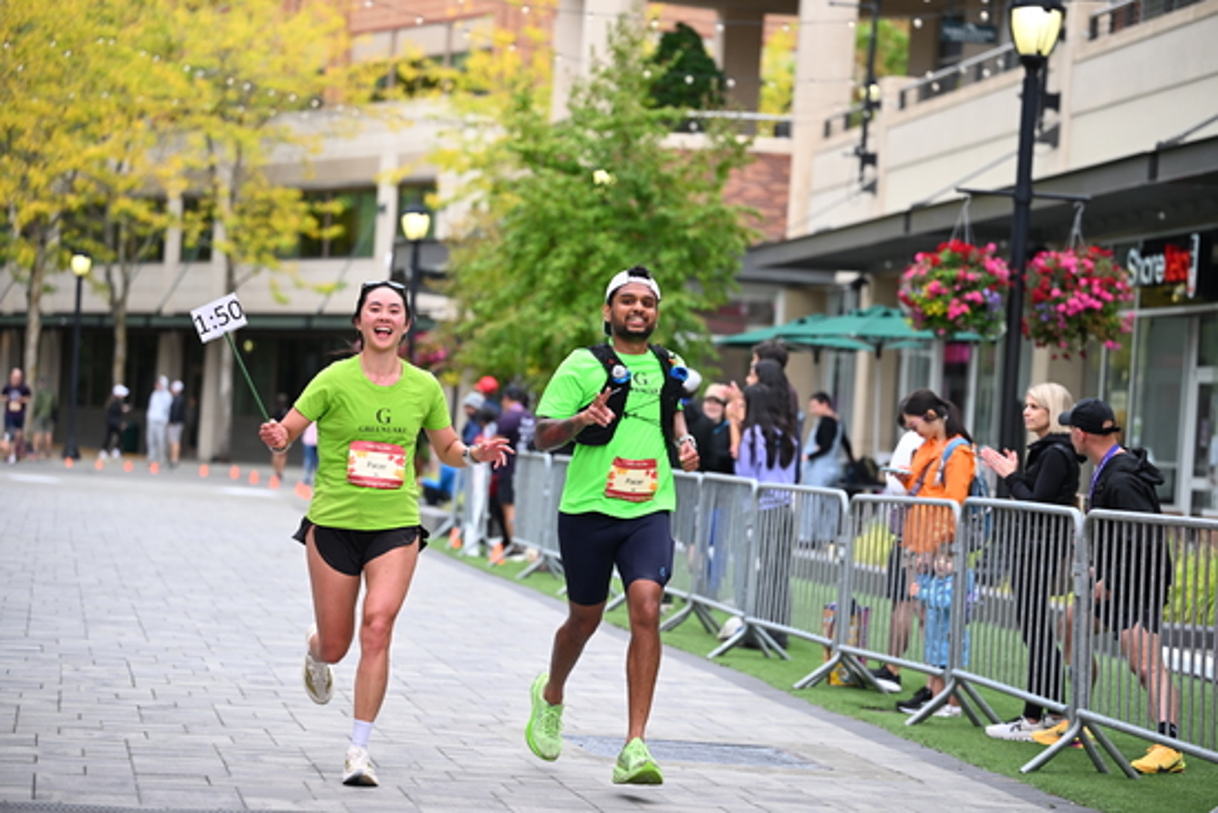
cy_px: 406
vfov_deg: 13.6
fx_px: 3418
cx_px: 609
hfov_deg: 20.2
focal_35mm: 101
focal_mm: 101
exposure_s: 1/2000
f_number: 2.8
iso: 800
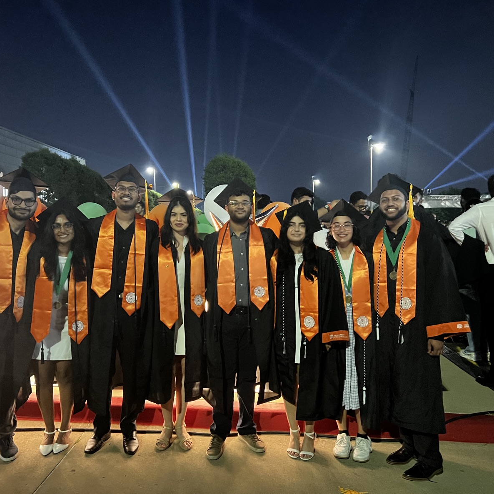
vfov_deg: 52.5
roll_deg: +1.2
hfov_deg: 52.4
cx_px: 220
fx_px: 501
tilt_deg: -2.5
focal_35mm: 31
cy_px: 247
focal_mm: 5.7
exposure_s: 1/30
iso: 1000
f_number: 1.5
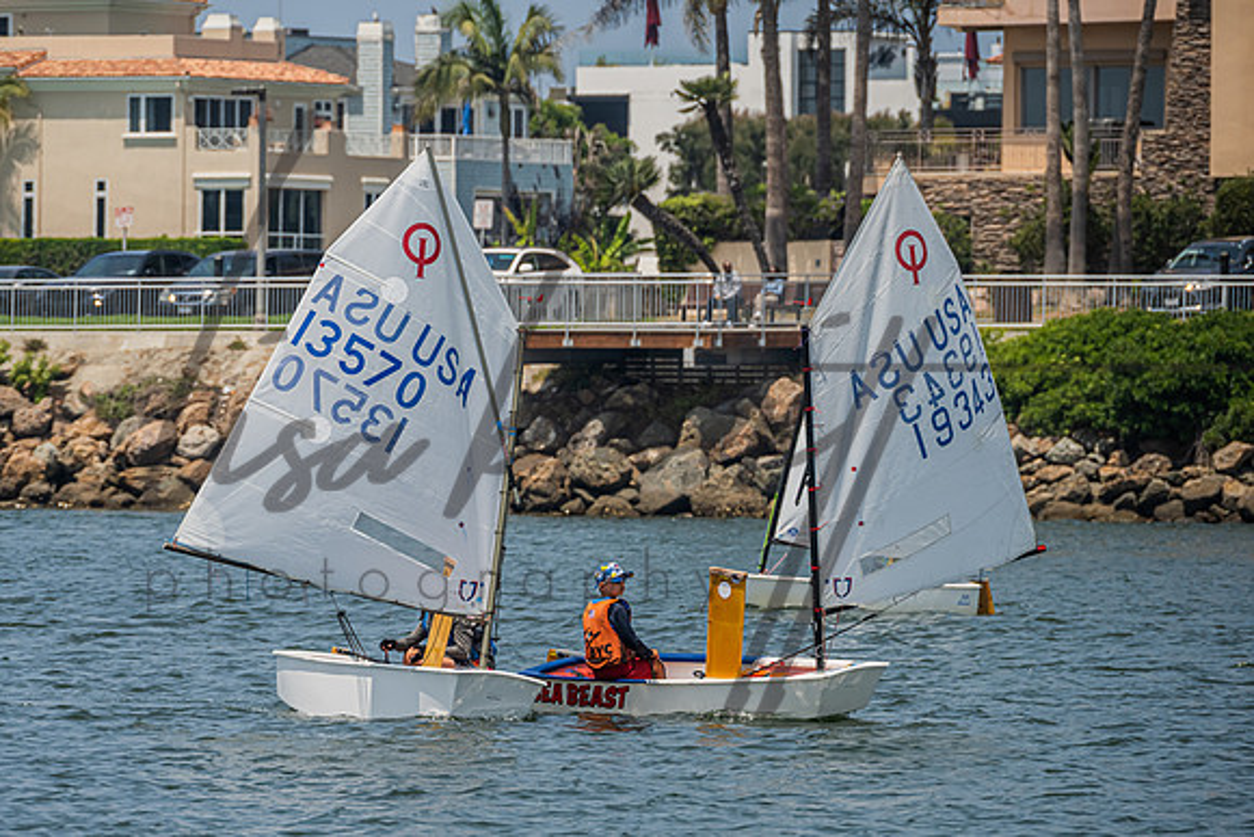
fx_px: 11529
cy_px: 533
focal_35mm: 331
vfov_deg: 4.2
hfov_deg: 6.2
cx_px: 509
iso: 320
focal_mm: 260
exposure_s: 1/1600
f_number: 8
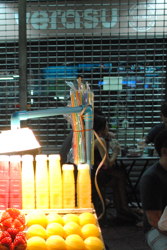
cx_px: -45
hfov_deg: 17.4
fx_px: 515
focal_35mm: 74
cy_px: 186
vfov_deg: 27.0
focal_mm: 22
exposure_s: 1/30
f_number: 4
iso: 900
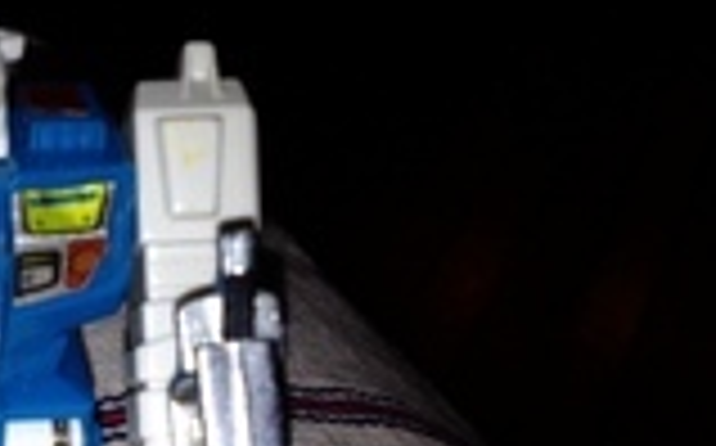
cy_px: 437
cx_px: -14
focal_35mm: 84
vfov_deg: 15.3
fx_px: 1637
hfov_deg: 23.5
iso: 64
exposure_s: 1/109
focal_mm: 4.28
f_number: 2.4
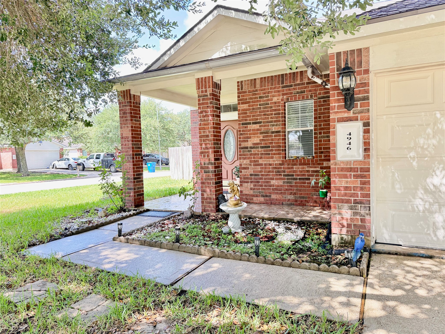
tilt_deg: -1.7
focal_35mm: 24
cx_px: 222
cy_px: 167
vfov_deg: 56.8
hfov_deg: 71.6
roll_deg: +1.7
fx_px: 309
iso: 100
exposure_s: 1/142
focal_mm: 6.76
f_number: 1.78
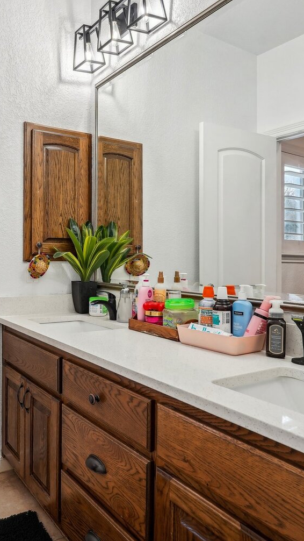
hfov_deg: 40.5
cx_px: 76
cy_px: 264
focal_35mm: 28
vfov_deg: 68.2
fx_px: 399
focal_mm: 16.5
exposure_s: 1/30
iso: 320
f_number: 8
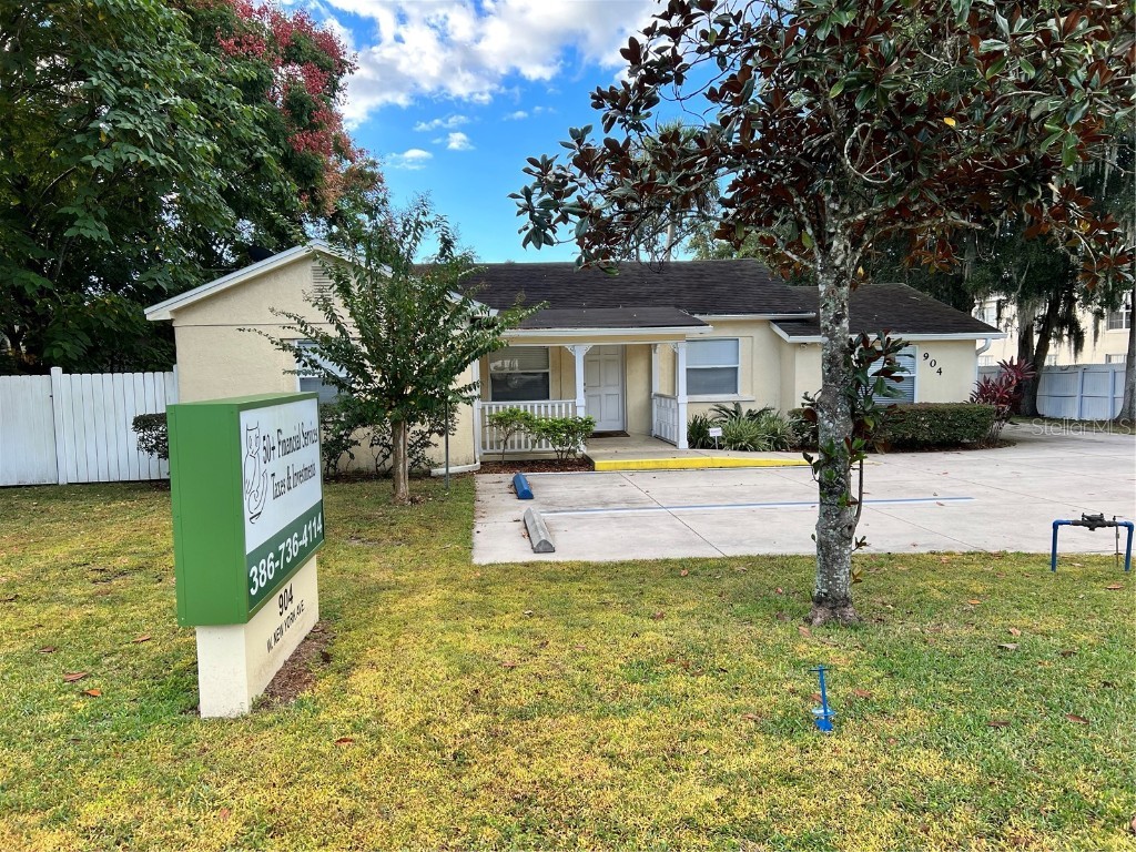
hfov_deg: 67.3
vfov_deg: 53.1
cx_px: 568
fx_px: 853
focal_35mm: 26
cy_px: 426
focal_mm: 5.7
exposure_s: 1/490
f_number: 1.5
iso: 50
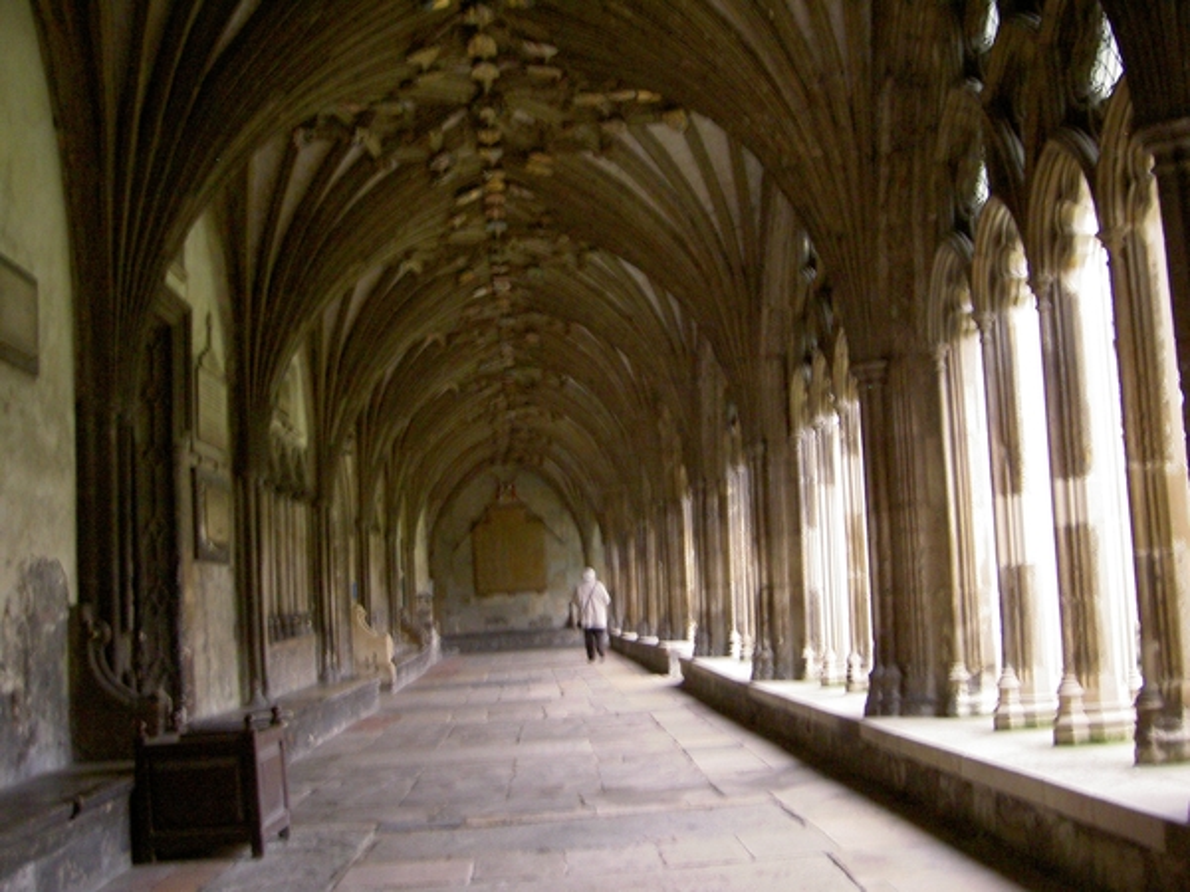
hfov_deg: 47.9
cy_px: 446
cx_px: 595
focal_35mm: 39
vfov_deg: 36.8
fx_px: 1341
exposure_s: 1/8
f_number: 2.8
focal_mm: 8
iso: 200
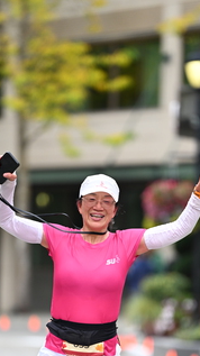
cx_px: 102
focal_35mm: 364
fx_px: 3436
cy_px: 262
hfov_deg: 3.3
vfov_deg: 5.9
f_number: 2.8
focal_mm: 200
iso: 640
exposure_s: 1/1600
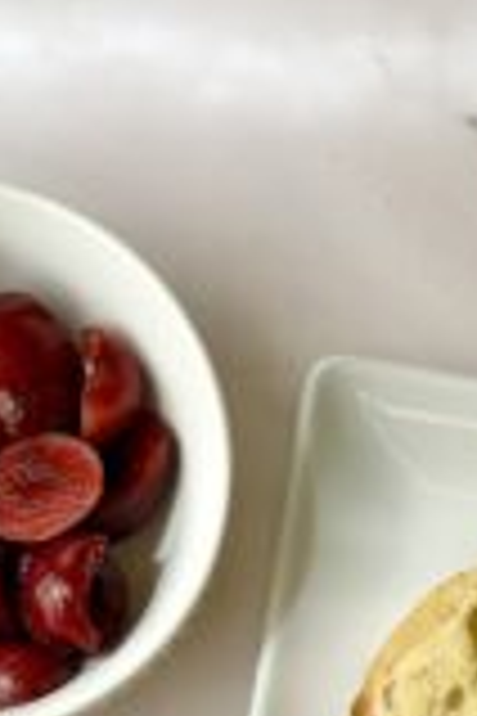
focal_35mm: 157
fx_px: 3120
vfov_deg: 12.6
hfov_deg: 8.6
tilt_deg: -78.6
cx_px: 587
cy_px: 977
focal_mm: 6.86
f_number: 1.78
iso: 80
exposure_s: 1/1145
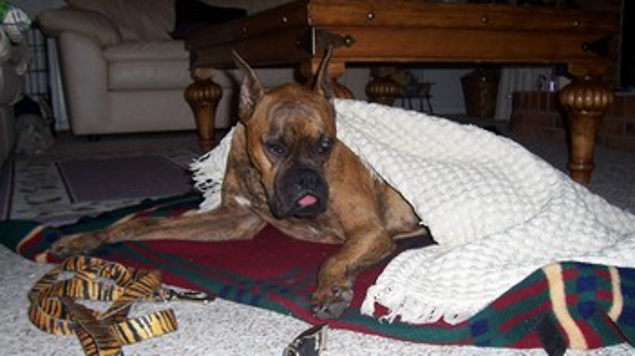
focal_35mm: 38
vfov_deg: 31.0
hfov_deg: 52.8
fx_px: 639
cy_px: 228
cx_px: 313
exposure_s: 1/60
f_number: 2.7
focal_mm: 5.6
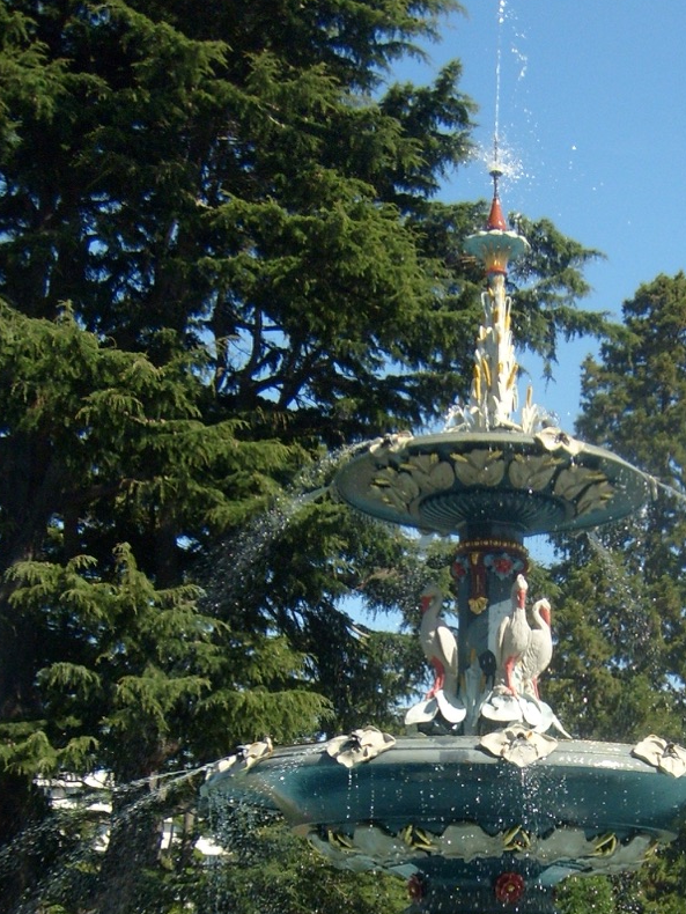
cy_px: 774
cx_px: 521
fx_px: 1637
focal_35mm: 62
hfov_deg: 23.4
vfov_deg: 30.2
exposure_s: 1/180
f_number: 7.1
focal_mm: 5.8
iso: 80
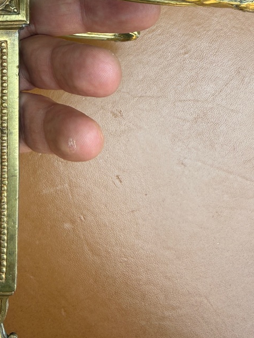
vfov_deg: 40.7
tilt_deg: -78.3
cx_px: 62
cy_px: 80
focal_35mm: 45
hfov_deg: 31.6
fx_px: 440
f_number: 2.2
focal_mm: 2.22
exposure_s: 1/273
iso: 40
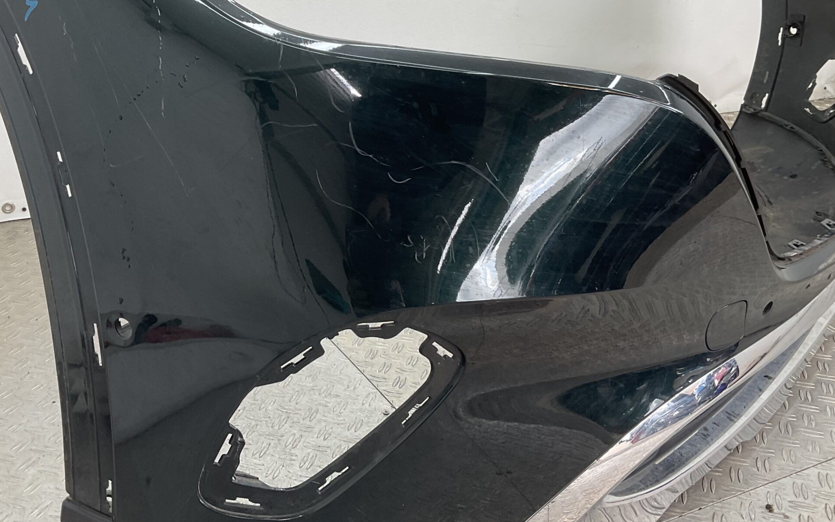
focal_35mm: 41
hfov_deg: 48.1
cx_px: 357
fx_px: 933
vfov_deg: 31.2
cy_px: 226
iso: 25
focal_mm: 3
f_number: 1.8
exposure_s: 1/100
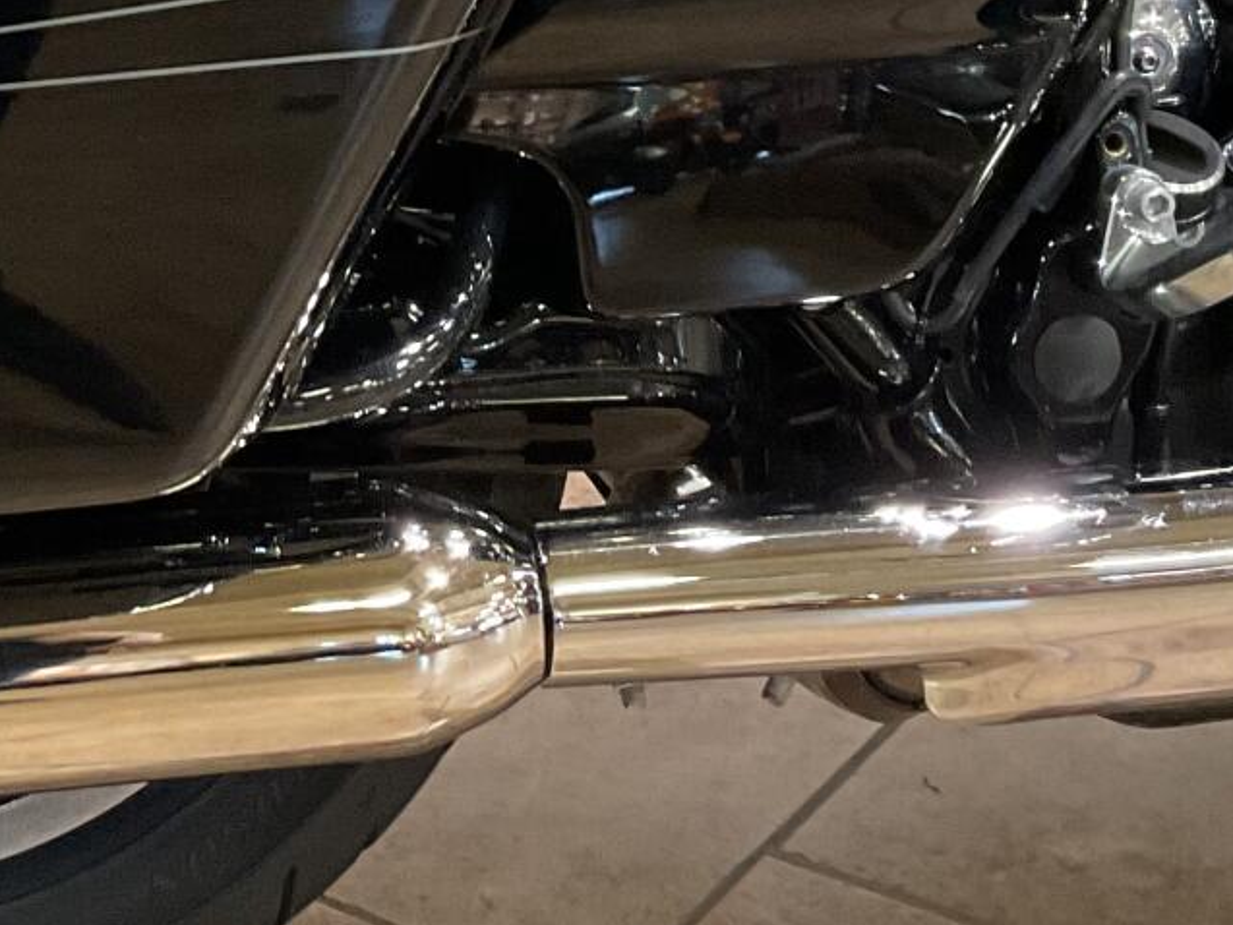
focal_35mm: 91
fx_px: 3242
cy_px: -39
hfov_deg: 21.1
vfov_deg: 15.9
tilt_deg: -18.3
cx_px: 122
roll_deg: +1.6
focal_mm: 3
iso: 125
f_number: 1.8
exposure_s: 1/60
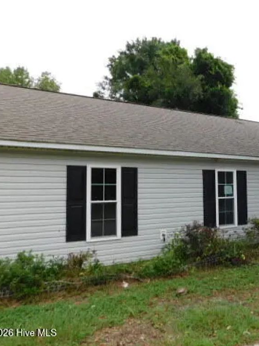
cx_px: 214
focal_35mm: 31
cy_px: 173
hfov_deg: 43.0
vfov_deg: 58.4
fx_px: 309
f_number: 3
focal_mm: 4
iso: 125
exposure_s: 1/640
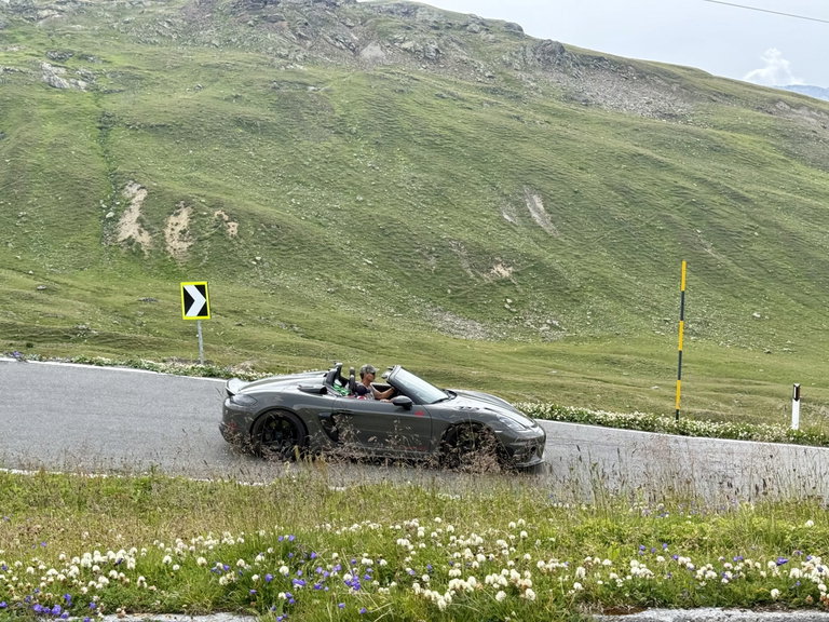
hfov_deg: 39.7
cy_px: 311
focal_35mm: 48
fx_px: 1150
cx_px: 414
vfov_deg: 30.3
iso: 100
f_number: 1.78
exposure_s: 1/2494
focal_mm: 6.76
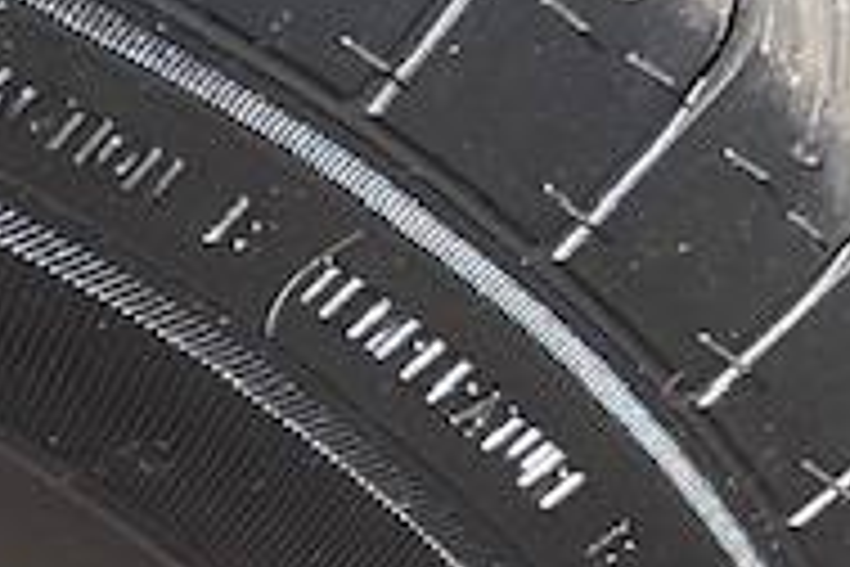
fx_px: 4155
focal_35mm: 176
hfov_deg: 9.6
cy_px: 184
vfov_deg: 7.8
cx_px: -1552
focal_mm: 5.1
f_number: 1.6
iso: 32
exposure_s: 1/1534
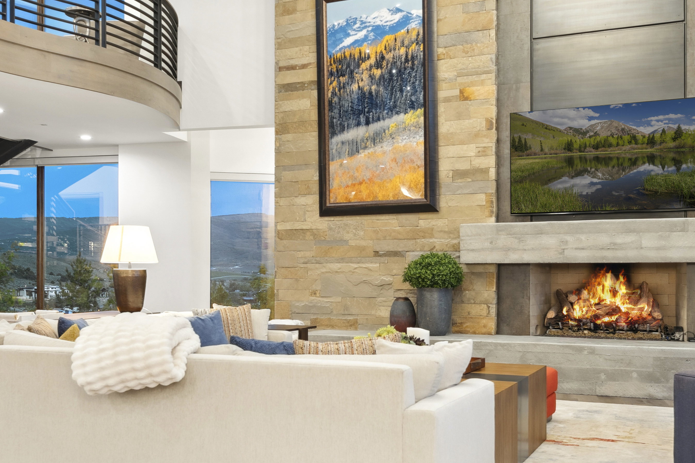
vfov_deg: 32.6
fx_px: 792
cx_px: 326
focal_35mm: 41
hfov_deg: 47.4
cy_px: 263
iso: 500
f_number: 5.6
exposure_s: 1/6
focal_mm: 20
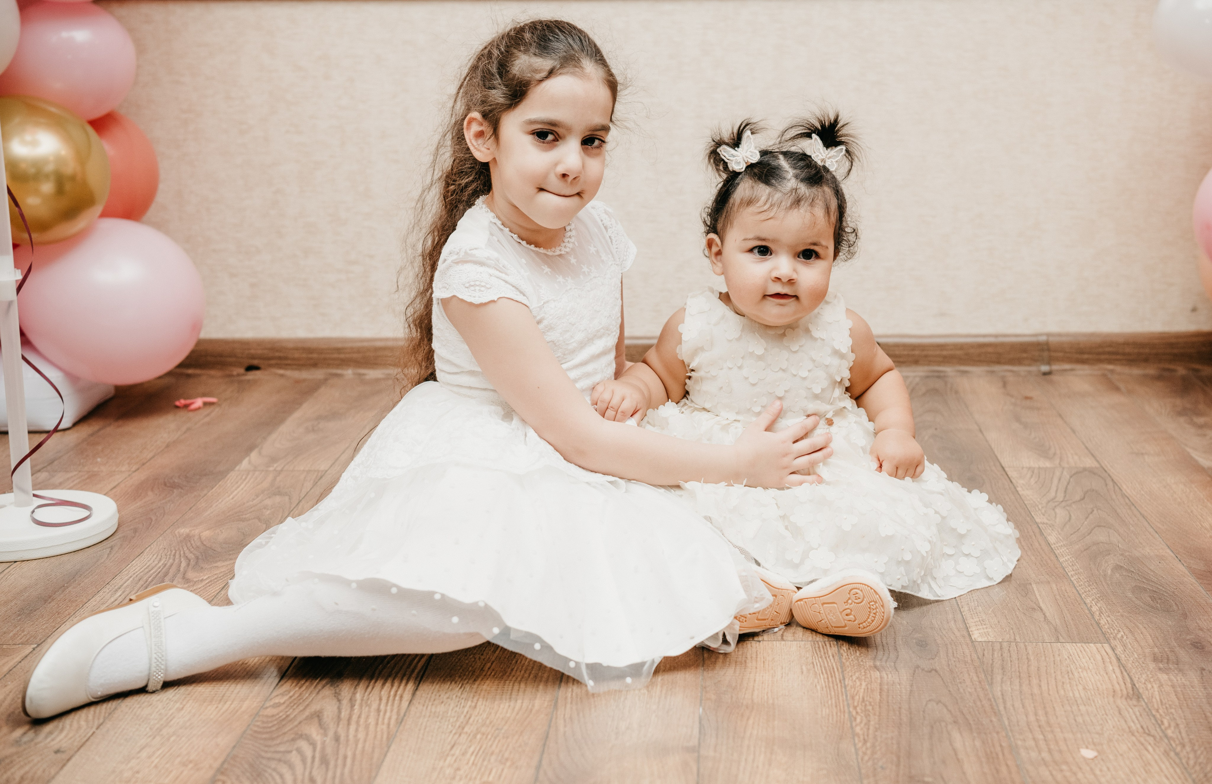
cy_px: 367
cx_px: 649
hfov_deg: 37.9
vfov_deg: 25.1
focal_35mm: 53
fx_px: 1764
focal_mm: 46
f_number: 4
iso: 250
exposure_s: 1/160
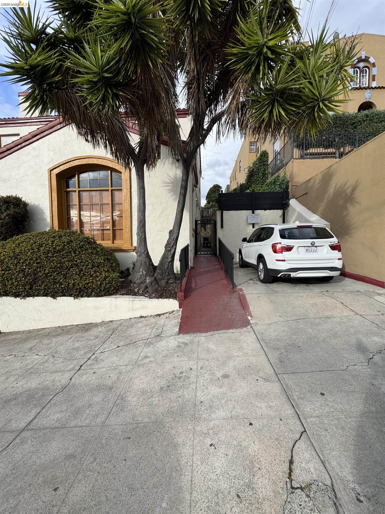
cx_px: 192
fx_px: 208
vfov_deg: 102.1
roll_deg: +1.9
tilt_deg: -6.1
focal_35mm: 14
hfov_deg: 85.7
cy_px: 257
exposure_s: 1/821
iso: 40
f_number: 2.2
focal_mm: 2.22
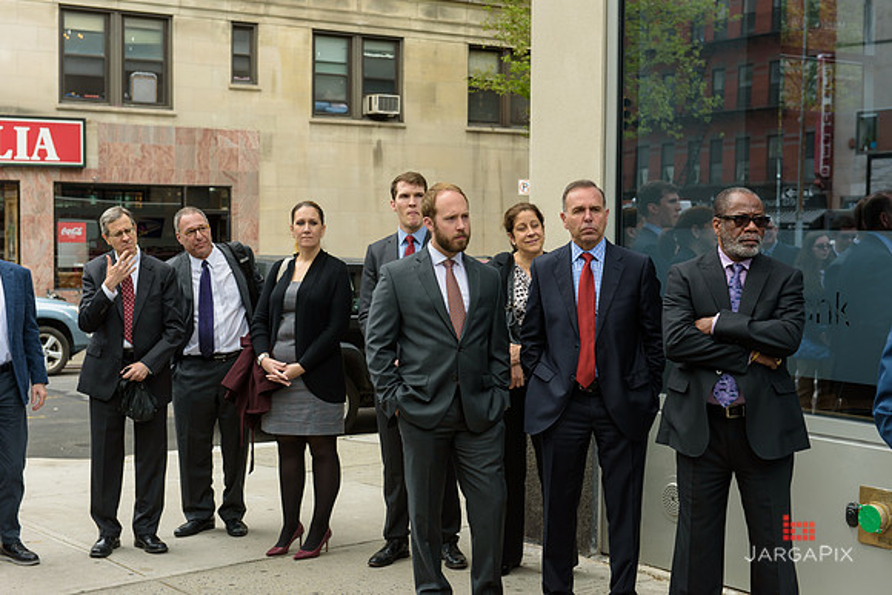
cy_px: 298
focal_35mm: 58
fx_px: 1437
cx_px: 446
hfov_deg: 34.5
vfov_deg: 23.4
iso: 200
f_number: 5
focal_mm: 58
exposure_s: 1/250
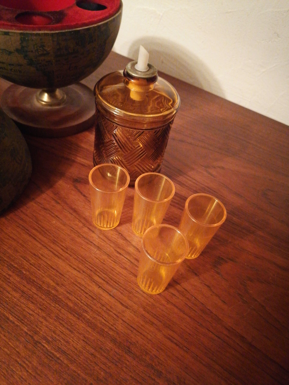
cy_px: 192
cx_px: 144
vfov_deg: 65.3
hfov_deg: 51.4
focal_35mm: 27
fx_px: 301
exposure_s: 1/14.3
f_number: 1.8
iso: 1906
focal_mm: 5.3
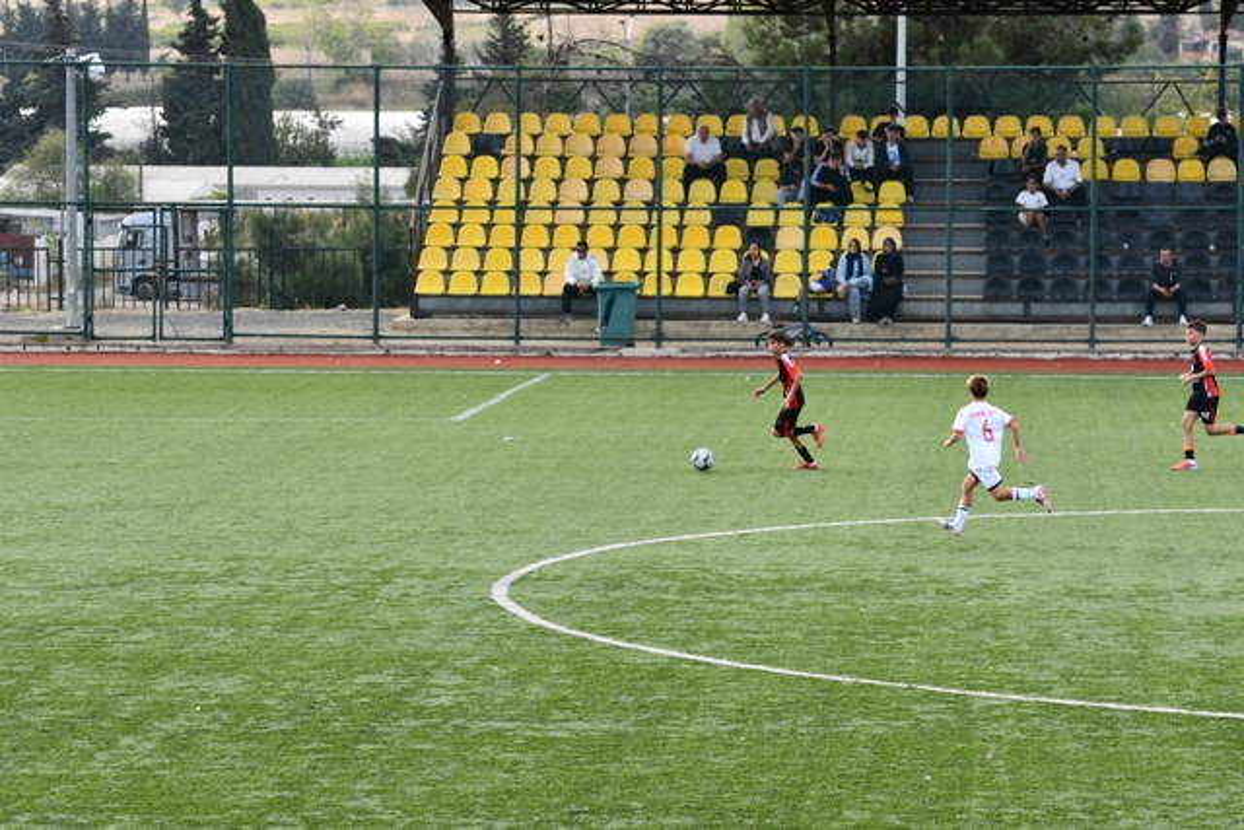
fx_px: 5703
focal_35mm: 165
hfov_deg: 12.4
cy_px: 415
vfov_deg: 8.3
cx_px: 622
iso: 400
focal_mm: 110
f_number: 5.6
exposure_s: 1/500
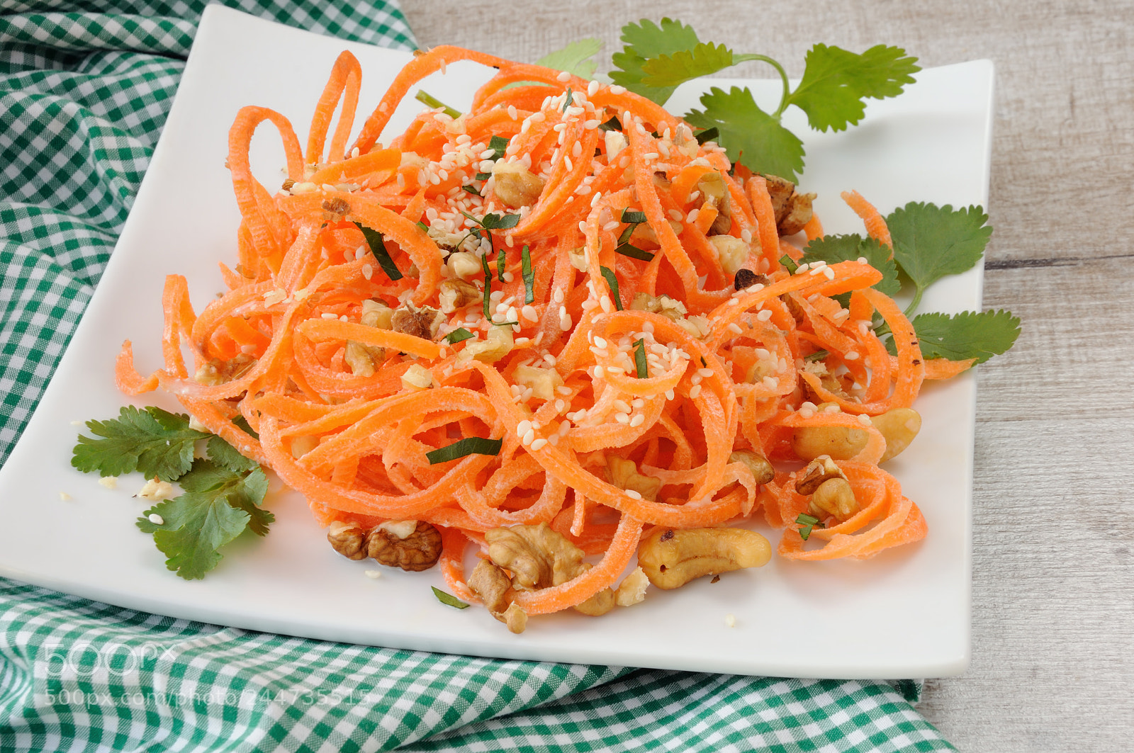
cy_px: 376
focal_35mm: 87
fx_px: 2737
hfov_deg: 23.4
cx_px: 567
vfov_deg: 15.7
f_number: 18
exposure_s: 1/2.5
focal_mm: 58
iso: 200
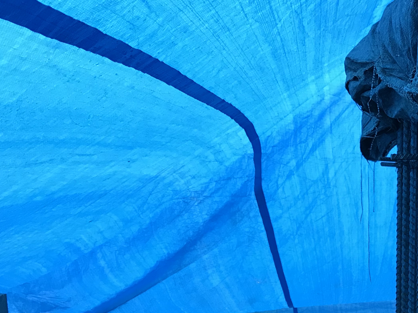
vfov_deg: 26.1
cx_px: 387
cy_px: 283
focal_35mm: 54
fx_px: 652
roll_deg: +0.2
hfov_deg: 33.4
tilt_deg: -9.0
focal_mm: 3.99
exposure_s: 1/30
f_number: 1.8
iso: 32
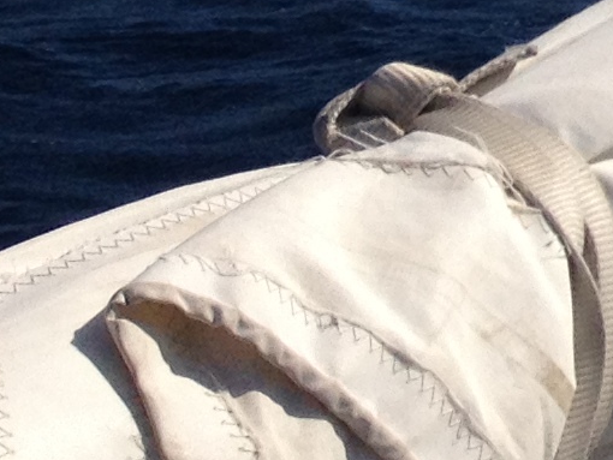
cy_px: -872
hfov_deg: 7.6
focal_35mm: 224
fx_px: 3969
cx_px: 1934
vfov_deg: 6.2
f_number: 2.4
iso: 64
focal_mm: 4.28
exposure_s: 1/3460
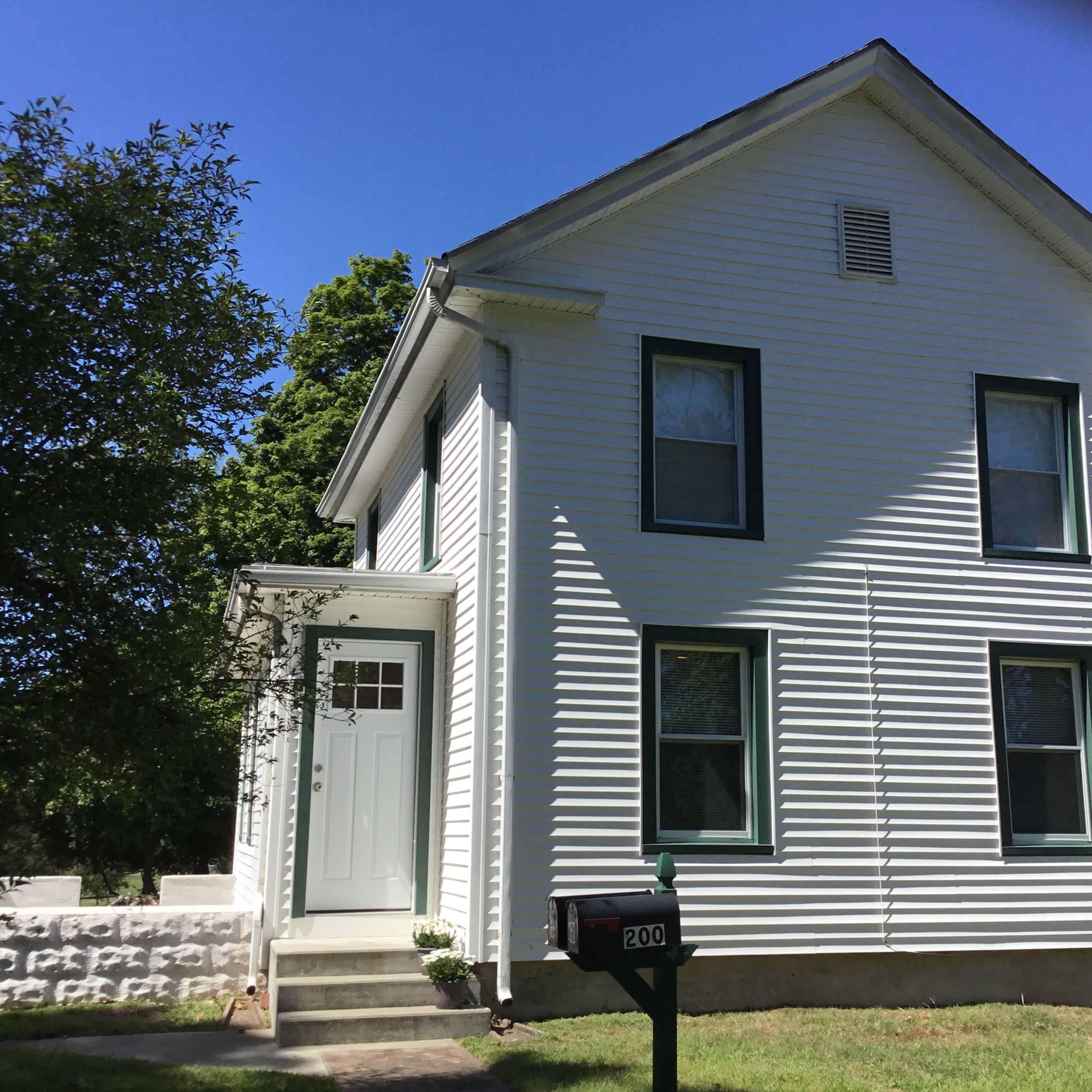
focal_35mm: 37
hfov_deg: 44.9
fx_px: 1321
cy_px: 551
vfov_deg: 44.9
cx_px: 595
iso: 25
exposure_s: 1/1508
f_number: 2.4
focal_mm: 3.3
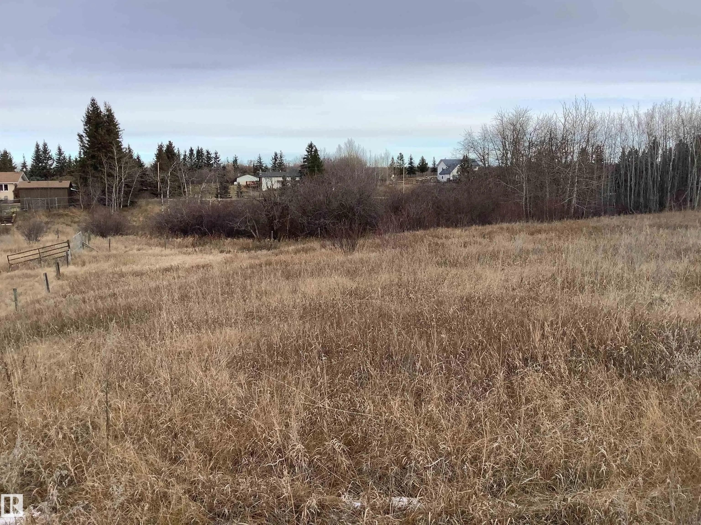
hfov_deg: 58.4
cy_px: 262
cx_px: 350
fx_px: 628
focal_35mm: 31
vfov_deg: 45.4
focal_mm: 3.3
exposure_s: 1/652
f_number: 2.4
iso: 25
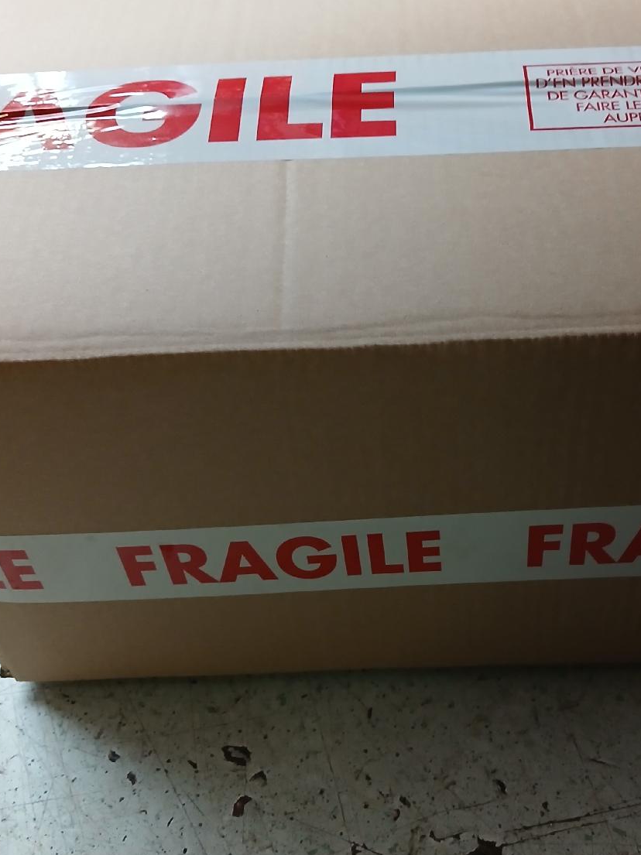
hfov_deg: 32.7
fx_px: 1087
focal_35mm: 44
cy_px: 472
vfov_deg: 42.9
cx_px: 399
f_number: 1.8
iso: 250
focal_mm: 3.98
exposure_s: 1/33.3
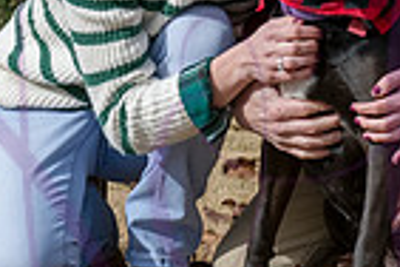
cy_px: -98
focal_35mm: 433
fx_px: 4811
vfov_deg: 3.2
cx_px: 306
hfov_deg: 4.8
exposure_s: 1/1000
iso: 400
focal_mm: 105
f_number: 7.1
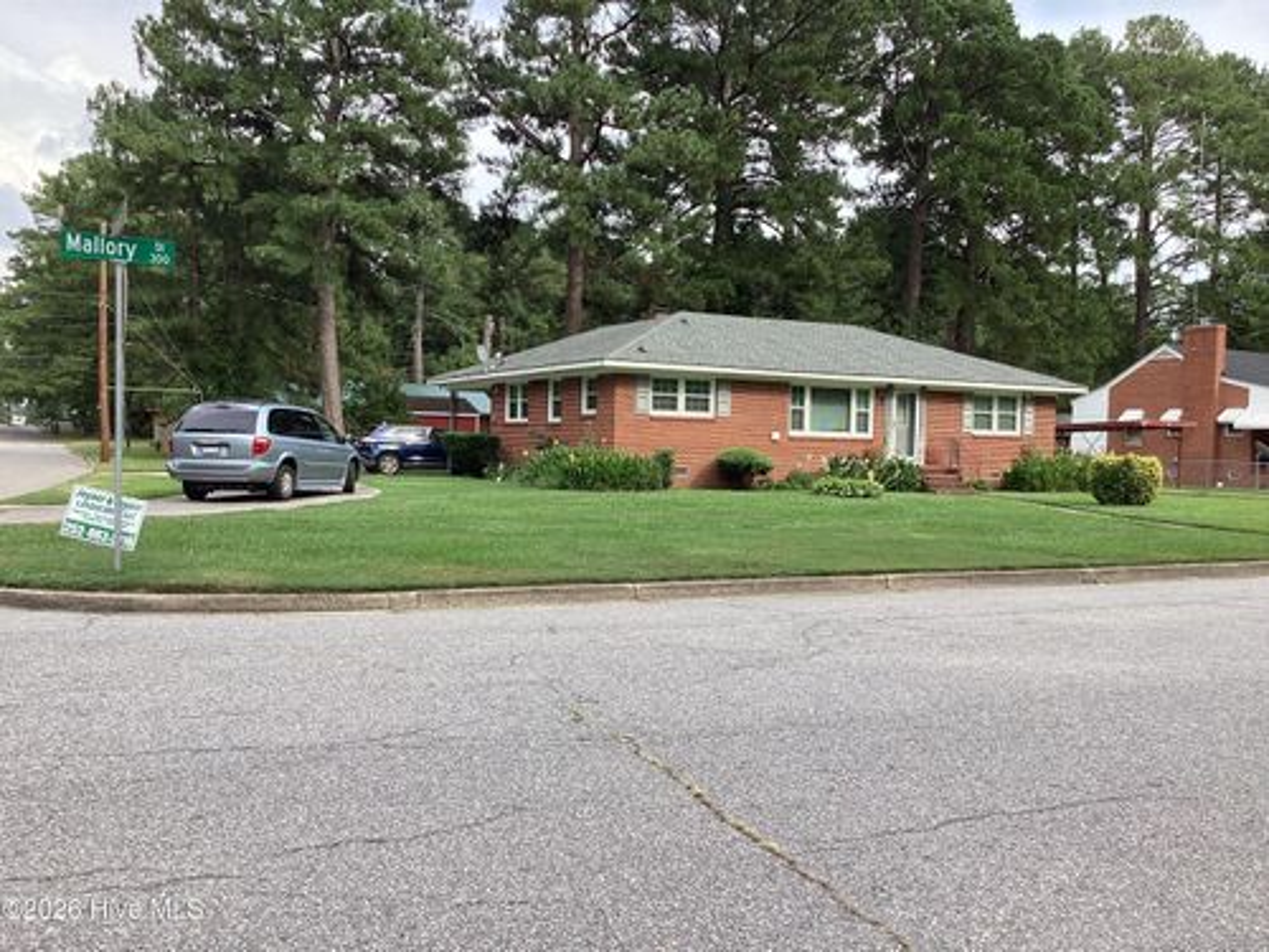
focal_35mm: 31
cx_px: 634
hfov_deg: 58.4
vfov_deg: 45.4
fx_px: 1136
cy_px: 476
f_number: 2.4
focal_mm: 3.3
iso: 25
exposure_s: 1/318
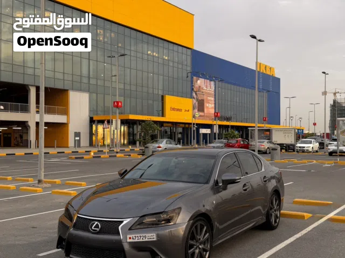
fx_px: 239
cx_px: 172
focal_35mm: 24
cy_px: 129
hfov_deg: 71.6
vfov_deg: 56.8
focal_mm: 6.76
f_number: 1.78
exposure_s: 1/121
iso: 64
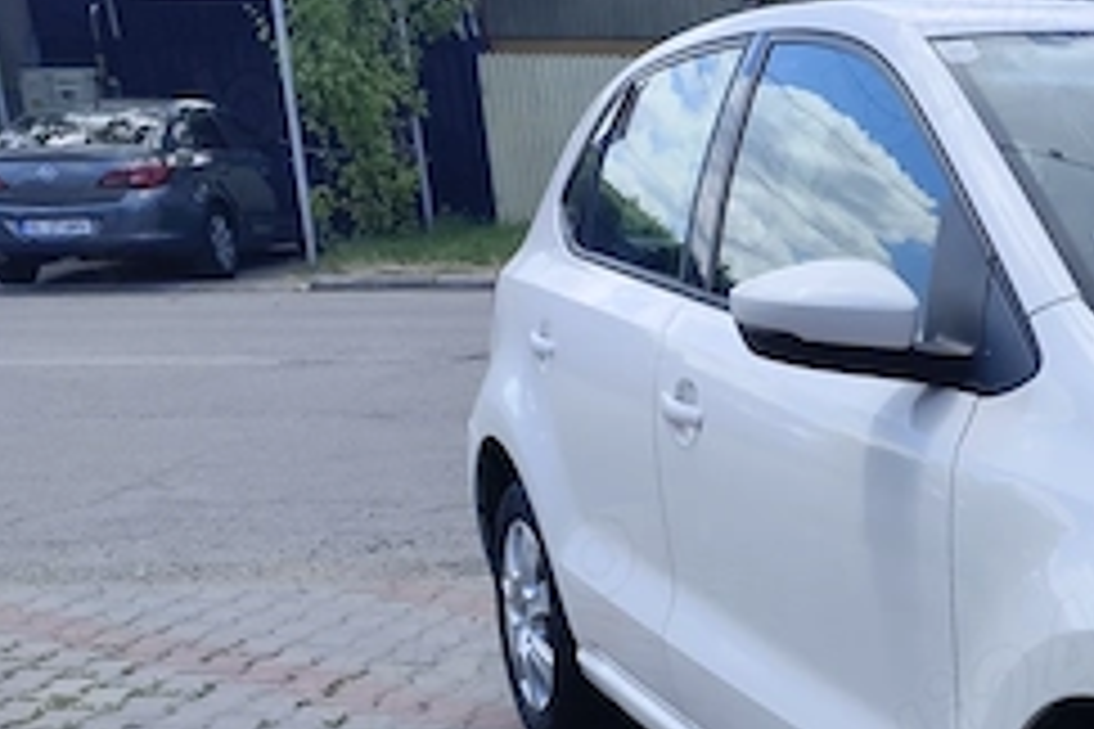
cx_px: 1292
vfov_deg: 21.9
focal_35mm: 59
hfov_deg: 29.5
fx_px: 1793
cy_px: 778
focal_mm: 6.14
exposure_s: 1/764
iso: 50
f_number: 1.65
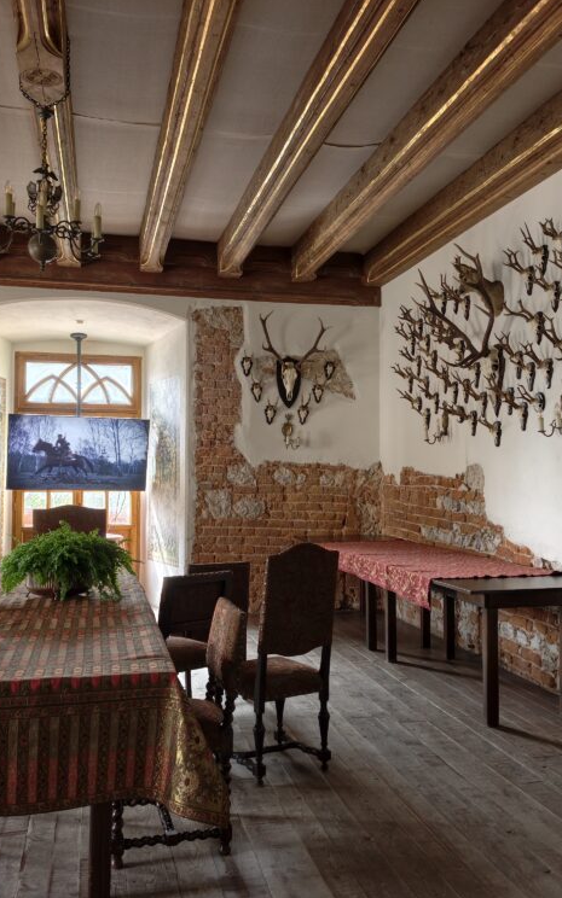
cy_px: 456
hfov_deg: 36.2
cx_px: 330
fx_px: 858
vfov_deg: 55.3
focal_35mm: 35
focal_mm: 7
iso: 184
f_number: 1.57
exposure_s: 1/50
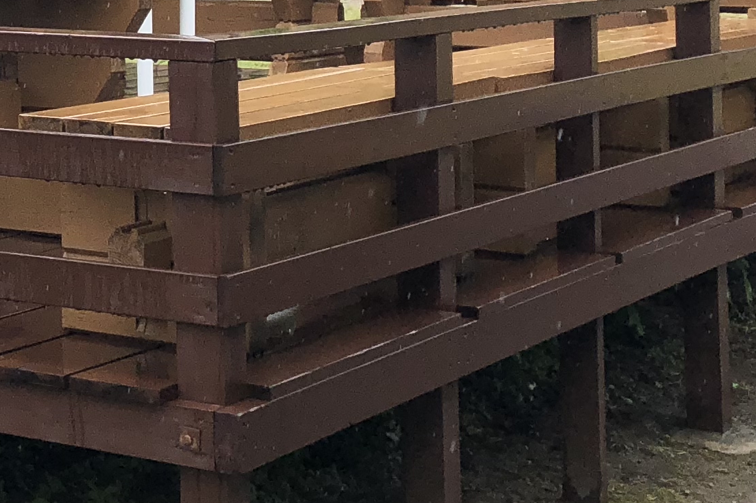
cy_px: -169
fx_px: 2225
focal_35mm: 106
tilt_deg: +4.2
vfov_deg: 12.5
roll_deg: -0.3
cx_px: -416
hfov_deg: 17.2
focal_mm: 4
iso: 20
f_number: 1.8
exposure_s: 1/1043
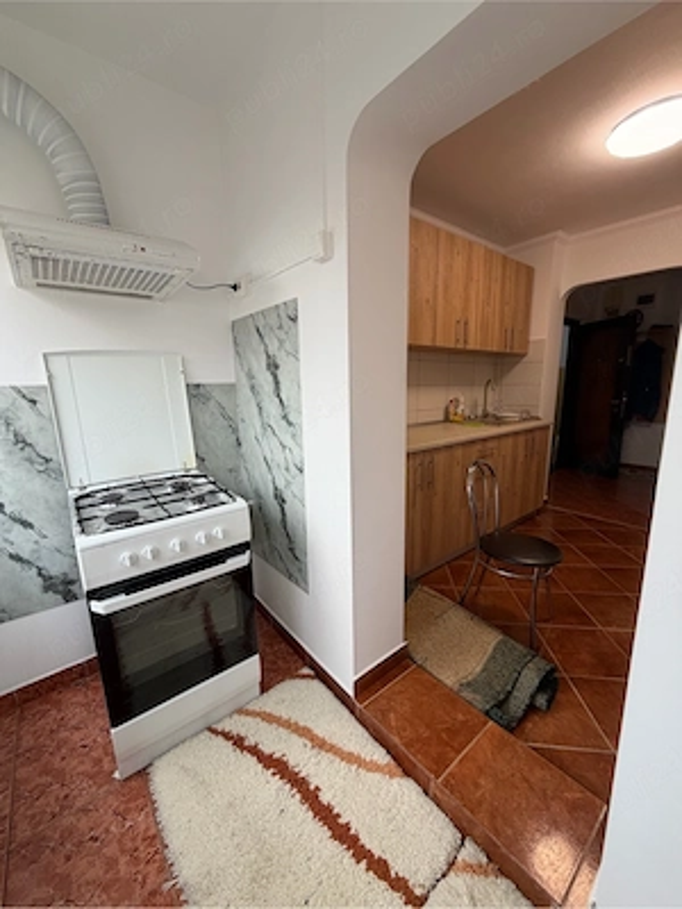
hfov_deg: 85.7
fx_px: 368
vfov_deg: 102.1
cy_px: 454
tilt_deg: -10.9
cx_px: 341
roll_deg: +1.6
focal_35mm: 14
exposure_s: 1/121
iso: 80
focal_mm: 2.22
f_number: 2.2
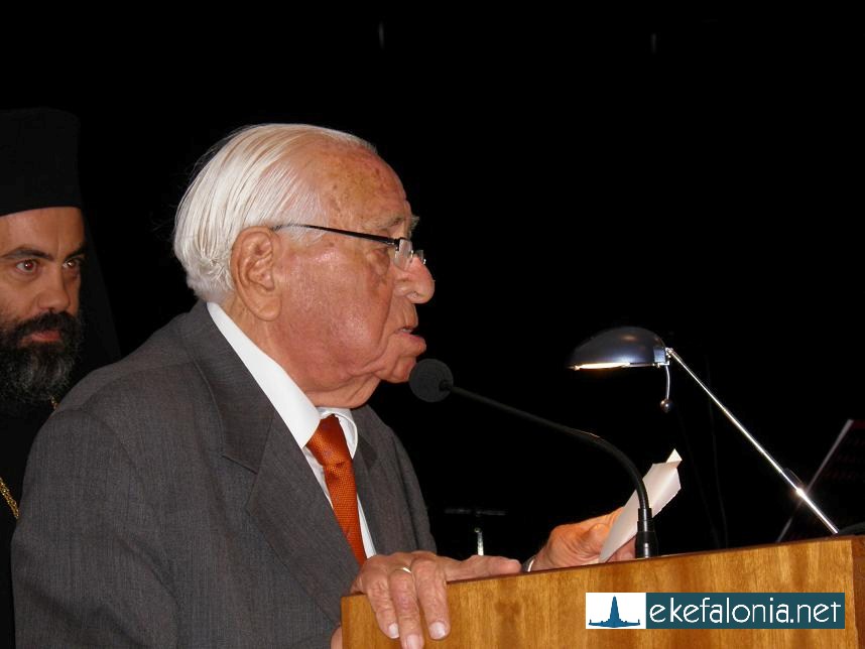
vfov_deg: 11.8
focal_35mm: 126
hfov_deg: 15.6
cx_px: 432
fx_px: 3149
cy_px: 324
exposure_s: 1/125
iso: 160
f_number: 4
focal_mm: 22.6
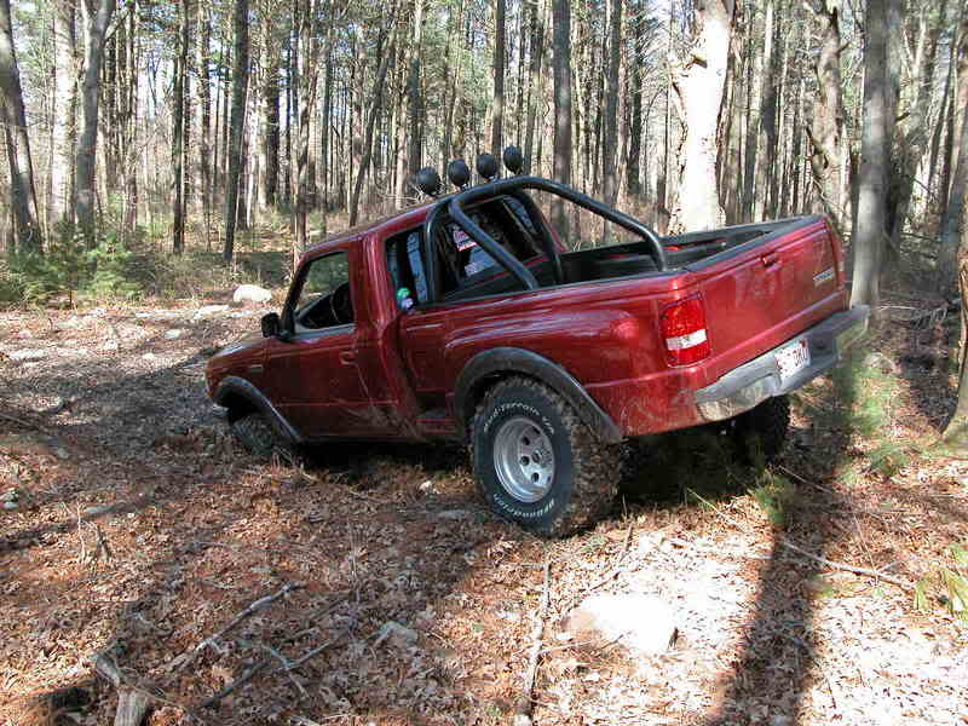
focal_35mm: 34
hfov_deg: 54.0
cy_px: 363
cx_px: 484
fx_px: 951
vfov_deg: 41.8
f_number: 3.5
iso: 100
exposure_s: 1/98.8
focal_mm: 8.9
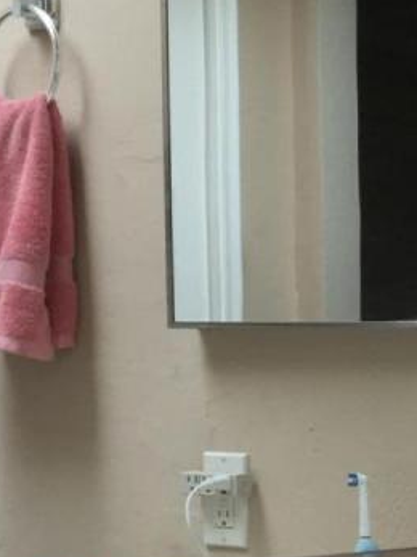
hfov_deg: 8.6
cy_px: 510
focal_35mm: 167
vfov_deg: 11.8
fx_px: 2684
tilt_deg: -3.4
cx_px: 672
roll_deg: +1.1
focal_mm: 4.15
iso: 25
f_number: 2.2
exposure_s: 1/46
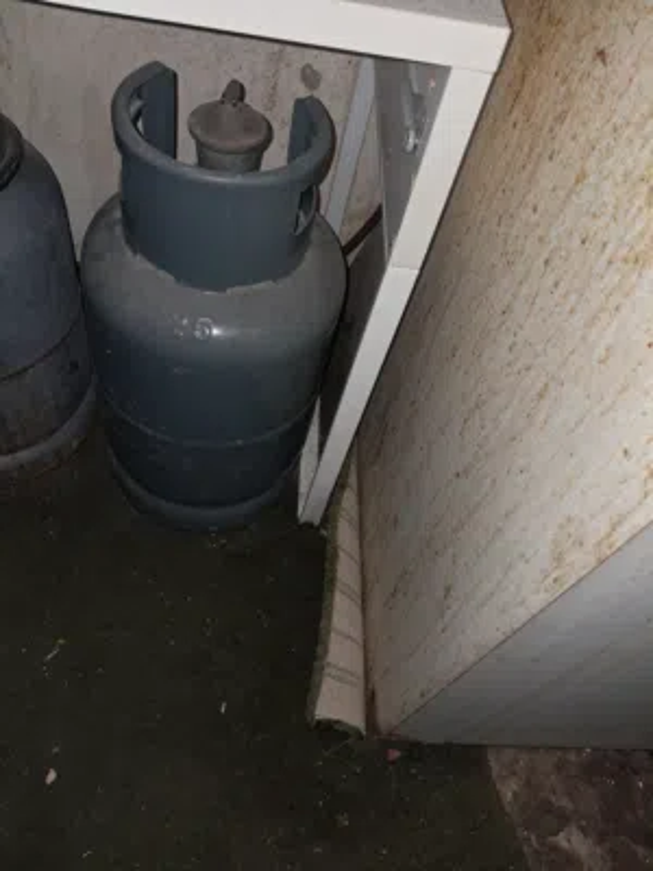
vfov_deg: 65.3
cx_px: 326
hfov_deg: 51.4
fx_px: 679
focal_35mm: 27
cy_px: 436
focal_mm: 4
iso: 160
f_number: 1.8
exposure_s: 1/50
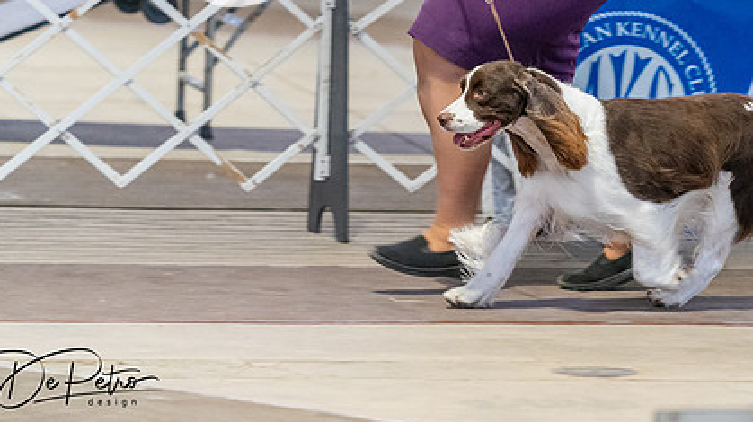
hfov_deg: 6.4
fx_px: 6744
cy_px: 45
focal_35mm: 338
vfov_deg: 3.6
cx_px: 484
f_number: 3.5
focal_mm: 200
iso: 6400
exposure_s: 1/250
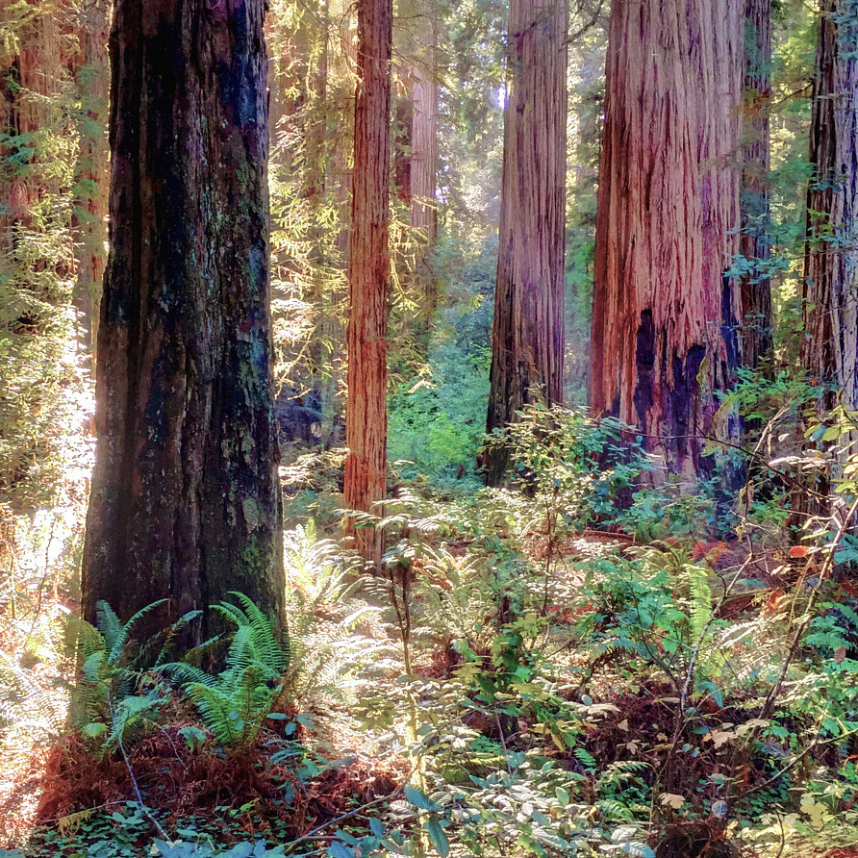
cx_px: 365
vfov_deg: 36.6
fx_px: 1290
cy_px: 520
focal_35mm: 46
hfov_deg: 36.7
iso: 160
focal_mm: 4.15
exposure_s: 1/30
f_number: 2.2
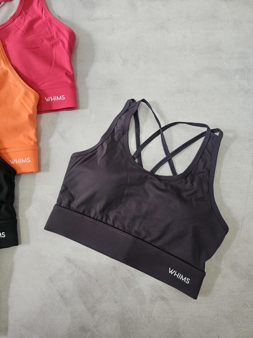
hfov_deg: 58.9
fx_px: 224
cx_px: 126
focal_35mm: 23
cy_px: 169
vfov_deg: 73.9
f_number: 1.7
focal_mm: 6.3
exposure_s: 1/100
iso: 200
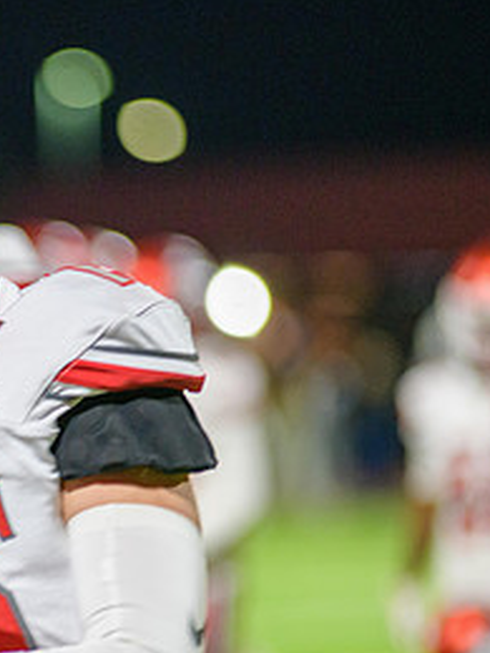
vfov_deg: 5.3
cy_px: 401
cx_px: -73
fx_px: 7097
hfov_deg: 3.9
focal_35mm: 376
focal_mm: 175
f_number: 2.8
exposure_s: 1/320
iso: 2000
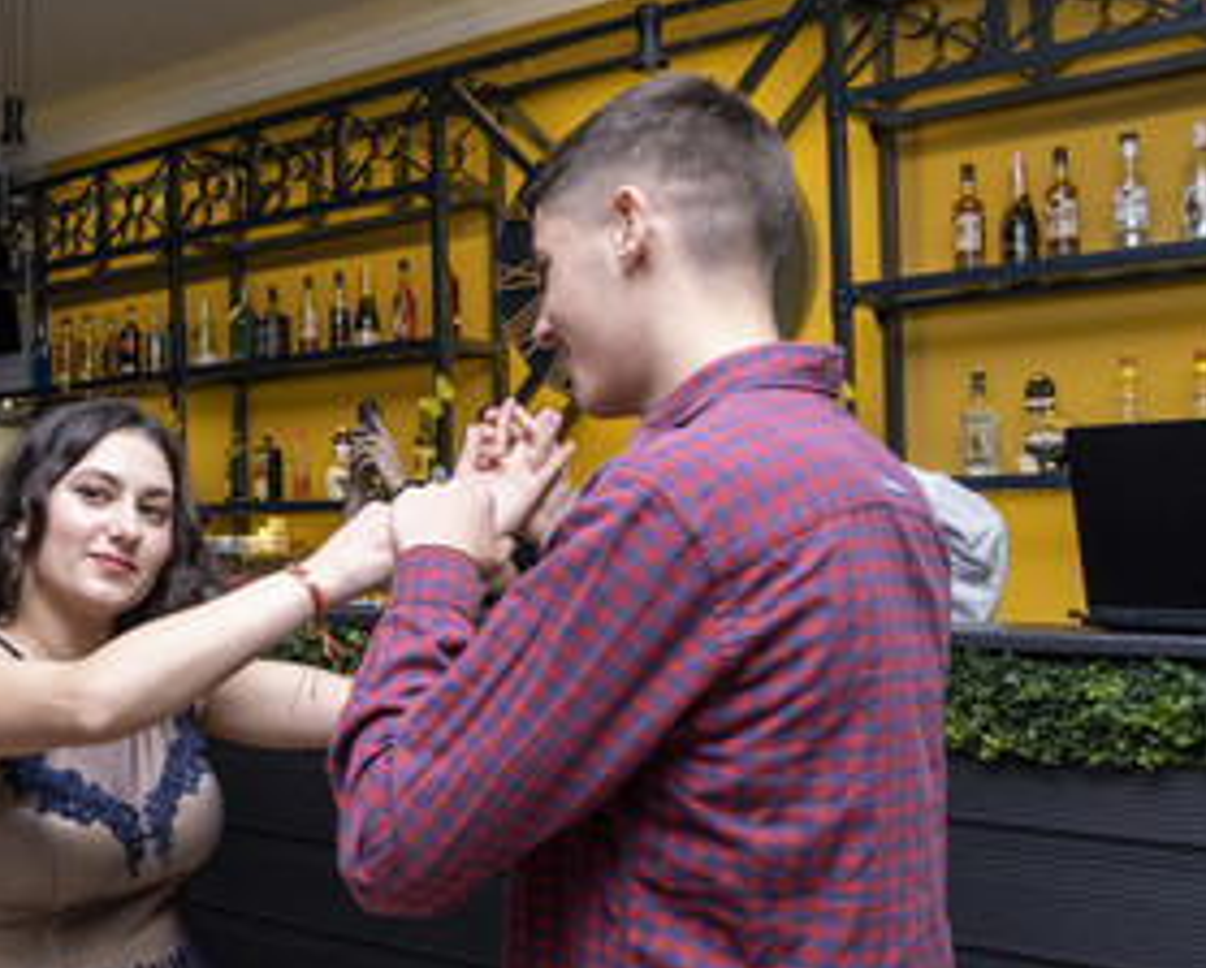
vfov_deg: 35.0
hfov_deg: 40.5
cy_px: 521
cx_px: 190
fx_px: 1537
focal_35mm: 43
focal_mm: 13
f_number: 2.2
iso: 500
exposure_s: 1/200
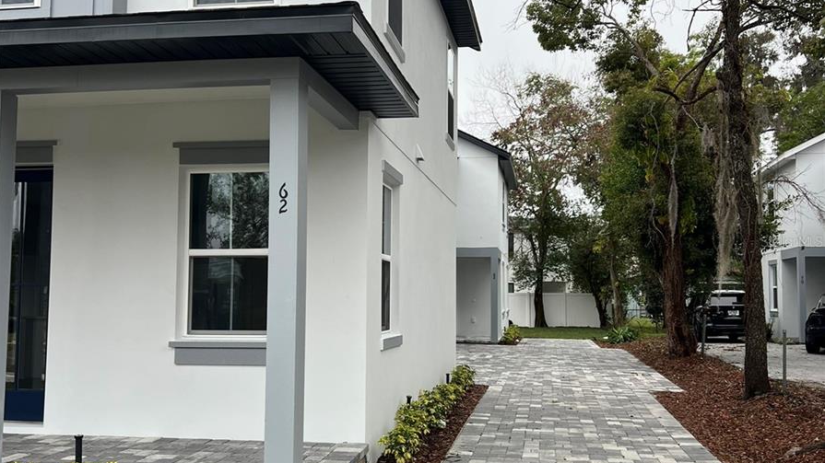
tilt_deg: +5.1
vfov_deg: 31.2
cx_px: 411
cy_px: 241
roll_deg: +0.1
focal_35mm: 38
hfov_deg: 52.8
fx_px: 831
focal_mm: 5.7
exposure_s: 1/121
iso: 50
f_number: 1.5
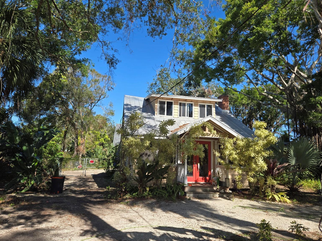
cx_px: 164
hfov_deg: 71.6
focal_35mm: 24
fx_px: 223
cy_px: 121
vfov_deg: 56.8
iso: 25
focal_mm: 5.4
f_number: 1.8
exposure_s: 1/1030
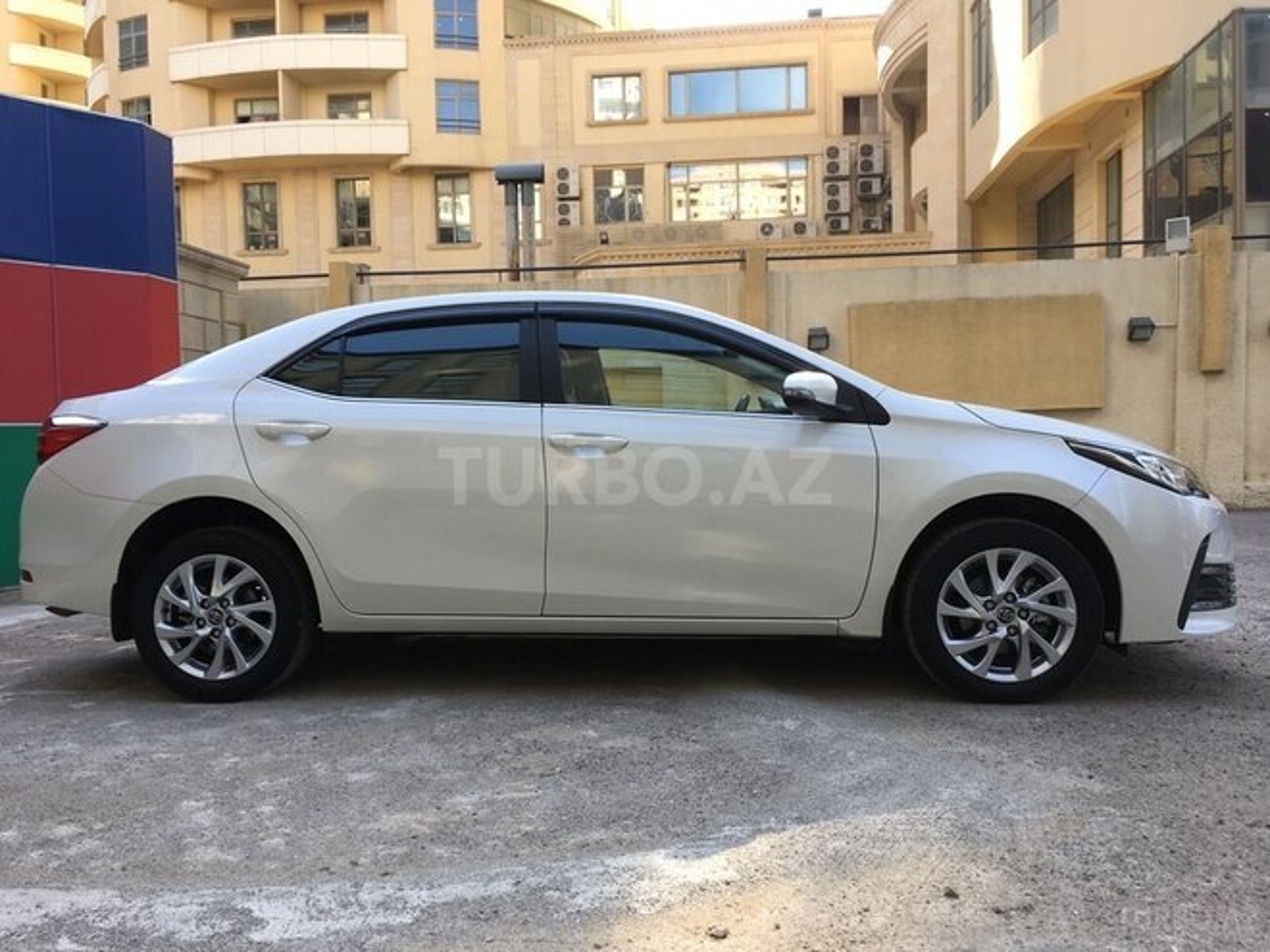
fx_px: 1064
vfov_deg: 48.2
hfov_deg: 61.7
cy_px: 476
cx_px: 635
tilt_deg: -1.9
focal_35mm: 29
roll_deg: +0.1
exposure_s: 1/141
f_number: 2.2
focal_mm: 4.15
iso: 25
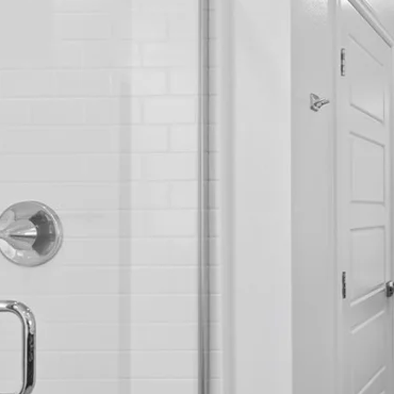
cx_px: 526
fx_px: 605
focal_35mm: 47
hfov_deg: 28.7
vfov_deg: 36.0
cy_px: 214
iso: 400
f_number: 8
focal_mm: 20
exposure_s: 1/4
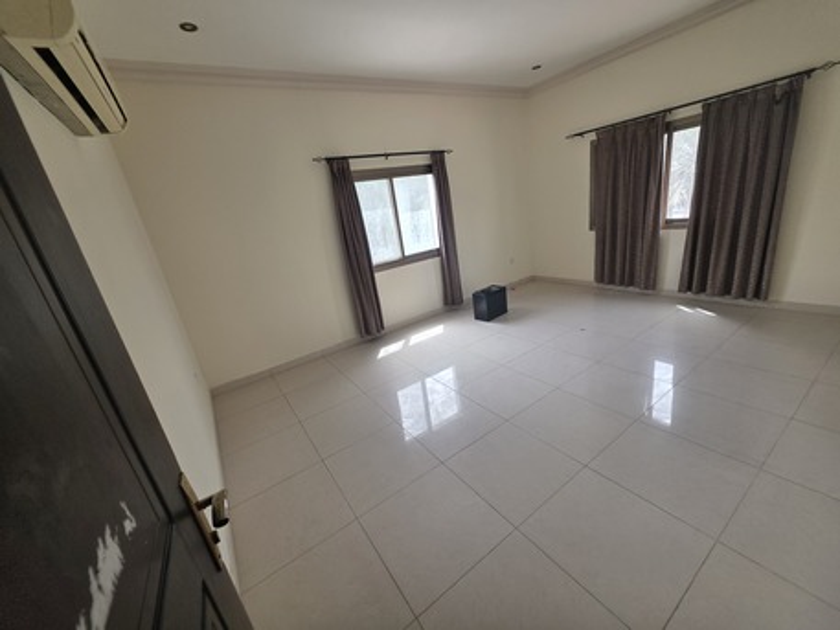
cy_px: 315
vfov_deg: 89.9
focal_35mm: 13
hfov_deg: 106.2
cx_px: 420
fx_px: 316
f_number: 1.9
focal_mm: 2.2
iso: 80
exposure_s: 1/100
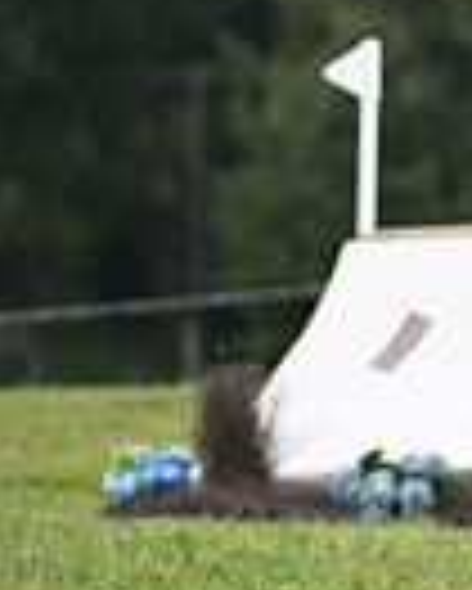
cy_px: 155
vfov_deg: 2.3
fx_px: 14494
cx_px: 1223
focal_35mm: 831
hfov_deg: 1.9
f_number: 5
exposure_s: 1/1600
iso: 720
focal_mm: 200
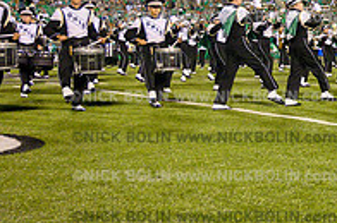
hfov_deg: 23.9
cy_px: 17
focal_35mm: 71
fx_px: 664
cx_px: 473
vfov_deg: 18.8
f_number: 4
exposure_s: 1/500
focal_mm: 24
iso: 5000
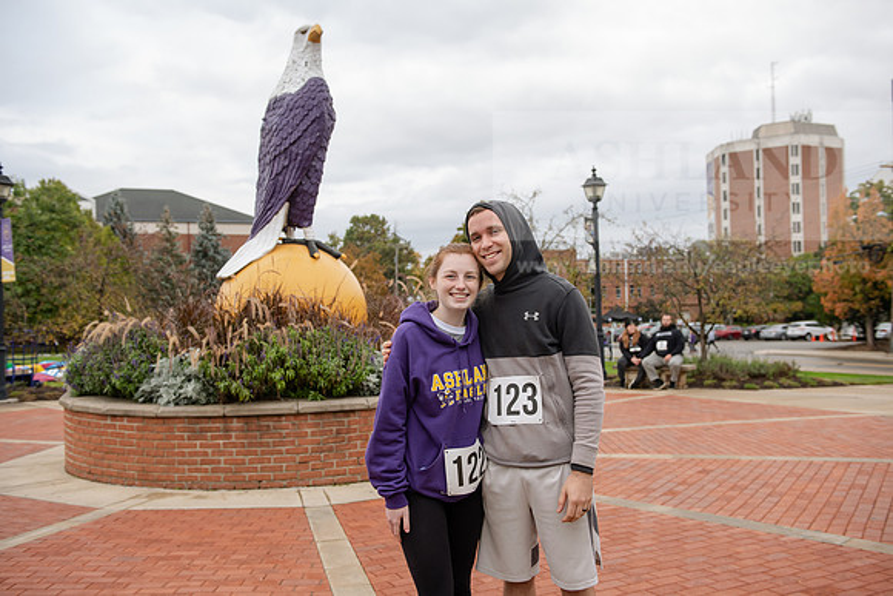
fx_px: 844
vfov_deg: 38.9
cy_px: 298
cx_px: 446
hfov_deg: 55.8
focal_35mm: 34
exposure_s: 1/320
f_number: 4
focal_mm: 34
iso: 400
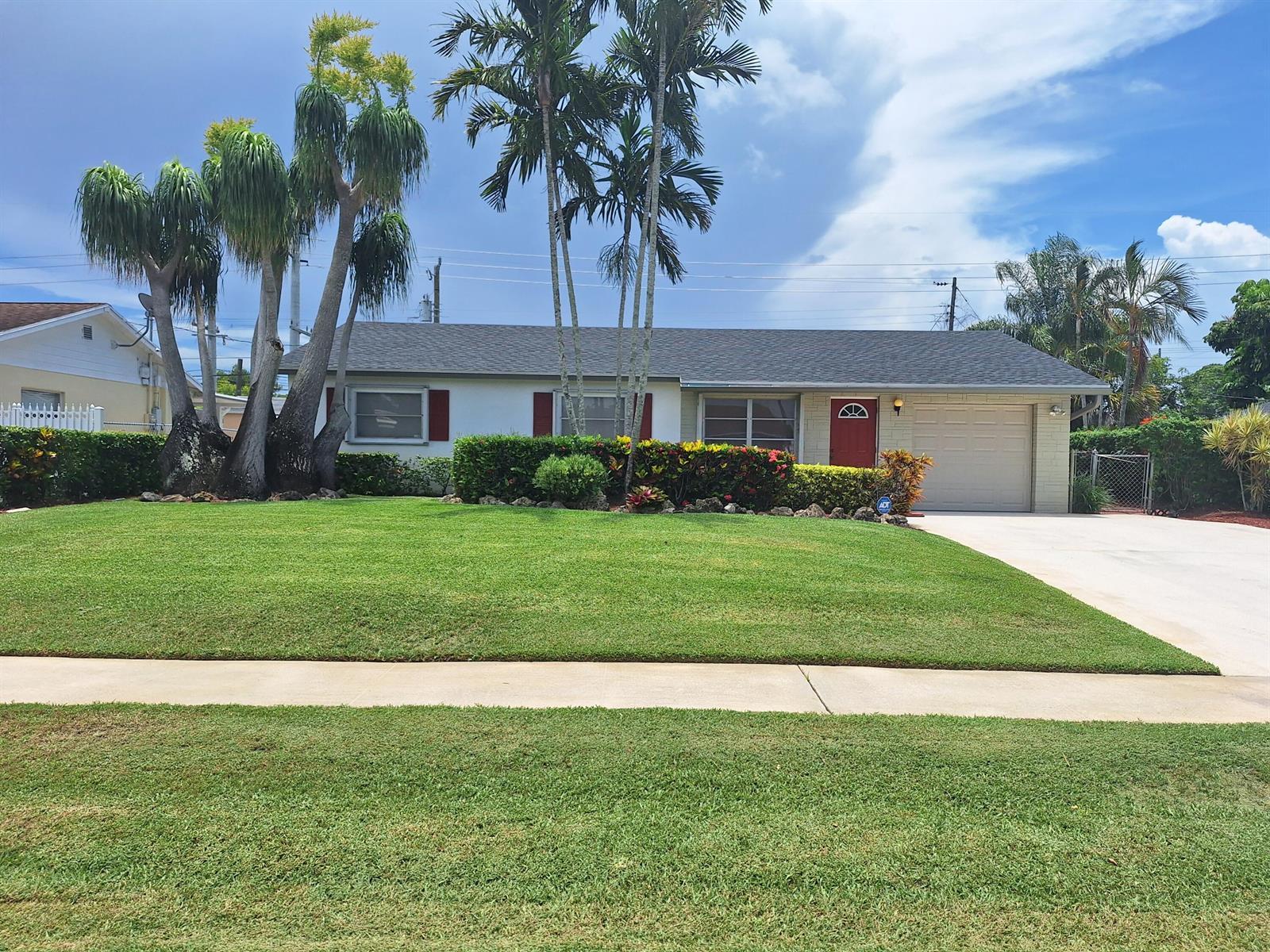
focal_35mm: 23
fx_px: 844
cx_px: 635
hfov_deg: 73.9
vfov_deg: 58.9
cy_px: 476
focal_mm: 5.54
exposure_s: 1/3968
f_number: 1.8
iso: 40
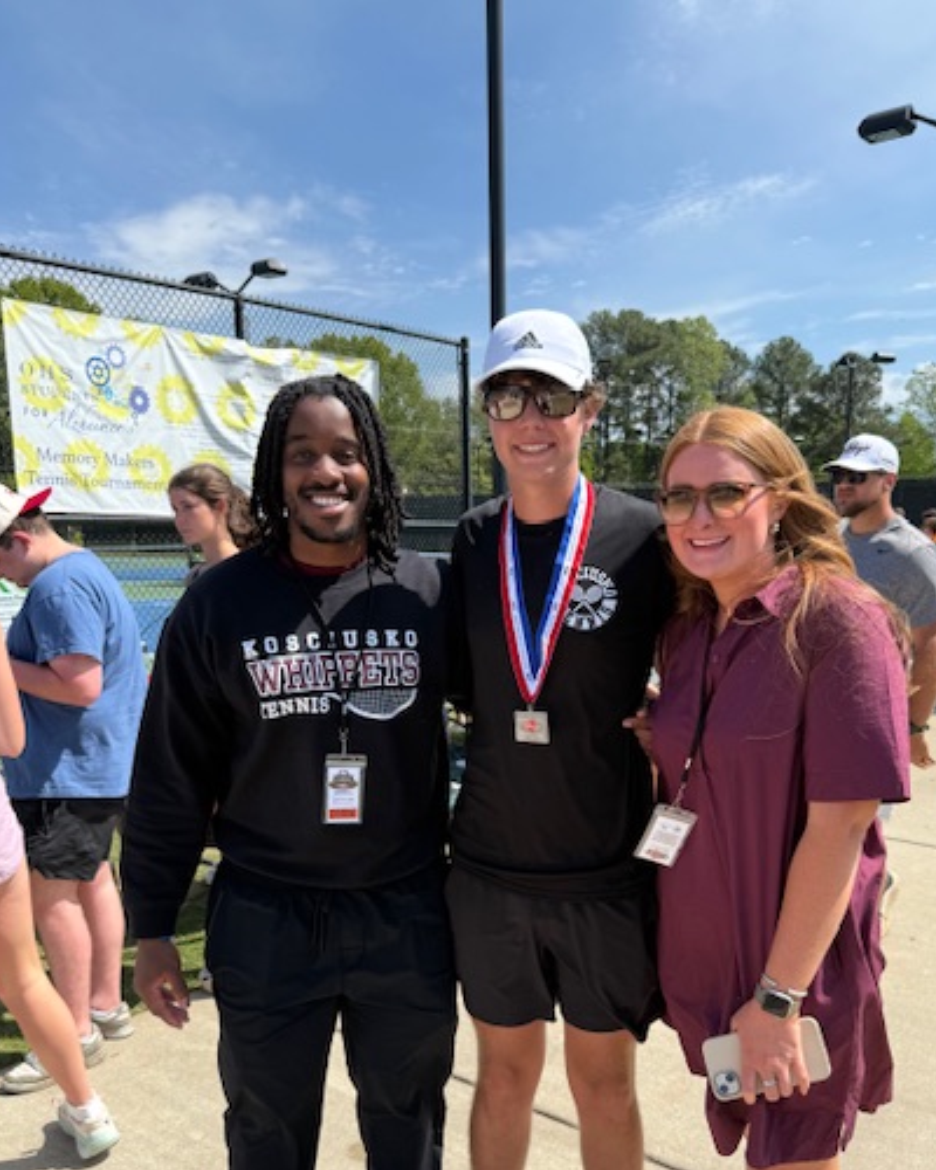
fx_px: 1039
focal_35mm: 30
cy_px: 744
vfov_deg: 57.9
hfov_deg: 48.4
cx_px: 531
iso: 80
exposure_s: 1/3759
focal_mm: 6.76
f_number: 1.78
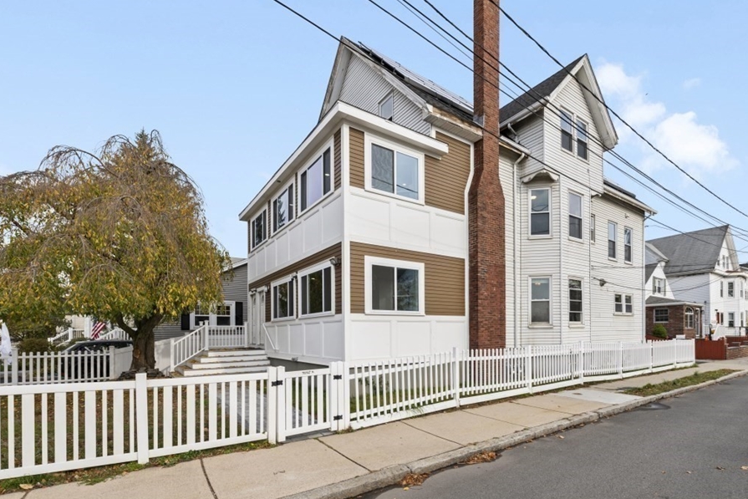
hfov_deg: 96.1
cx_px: 425
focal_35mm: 16
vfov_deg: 73.8
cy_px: 243
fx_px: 332
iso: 100
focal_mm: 14
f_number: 8
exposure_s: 1/320
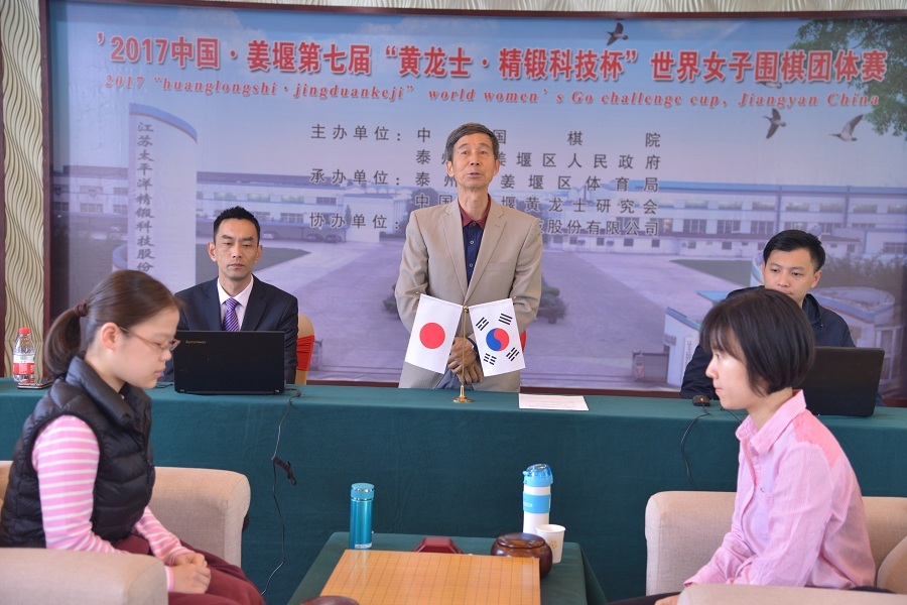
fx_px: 1310
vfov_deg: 26.0
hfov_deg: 38.2
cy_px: 302
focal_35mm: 52
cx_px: 454
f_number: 4
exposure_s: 1/60
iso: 640
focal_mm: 52
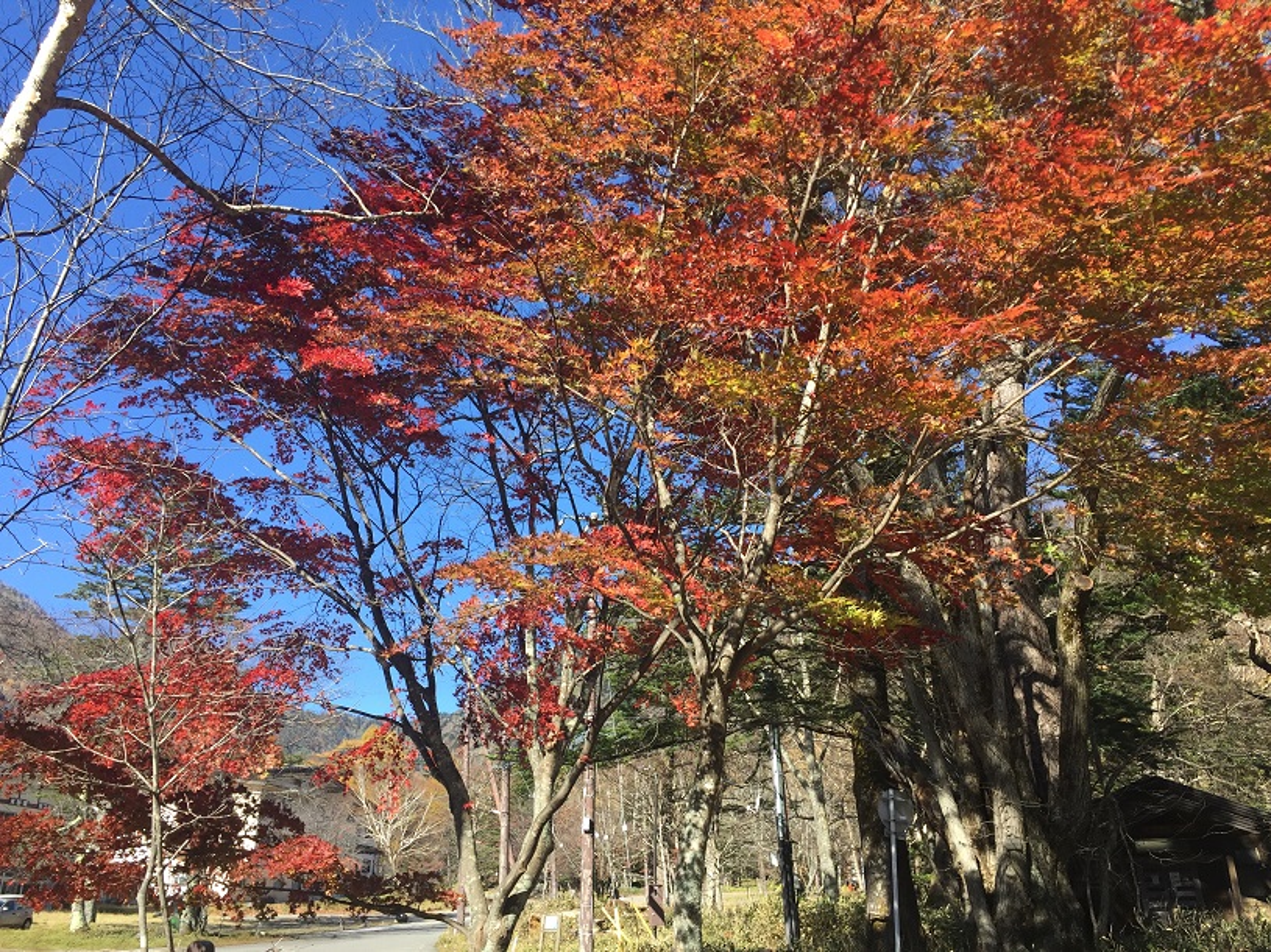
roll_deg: +0.6
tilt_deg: +22.2
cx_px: 636
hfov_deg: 61.7
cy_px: 476
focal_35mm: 29
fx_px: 1065
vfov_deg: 48.2
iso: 32
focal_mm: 4.15
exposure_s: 1/628
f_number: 2.2
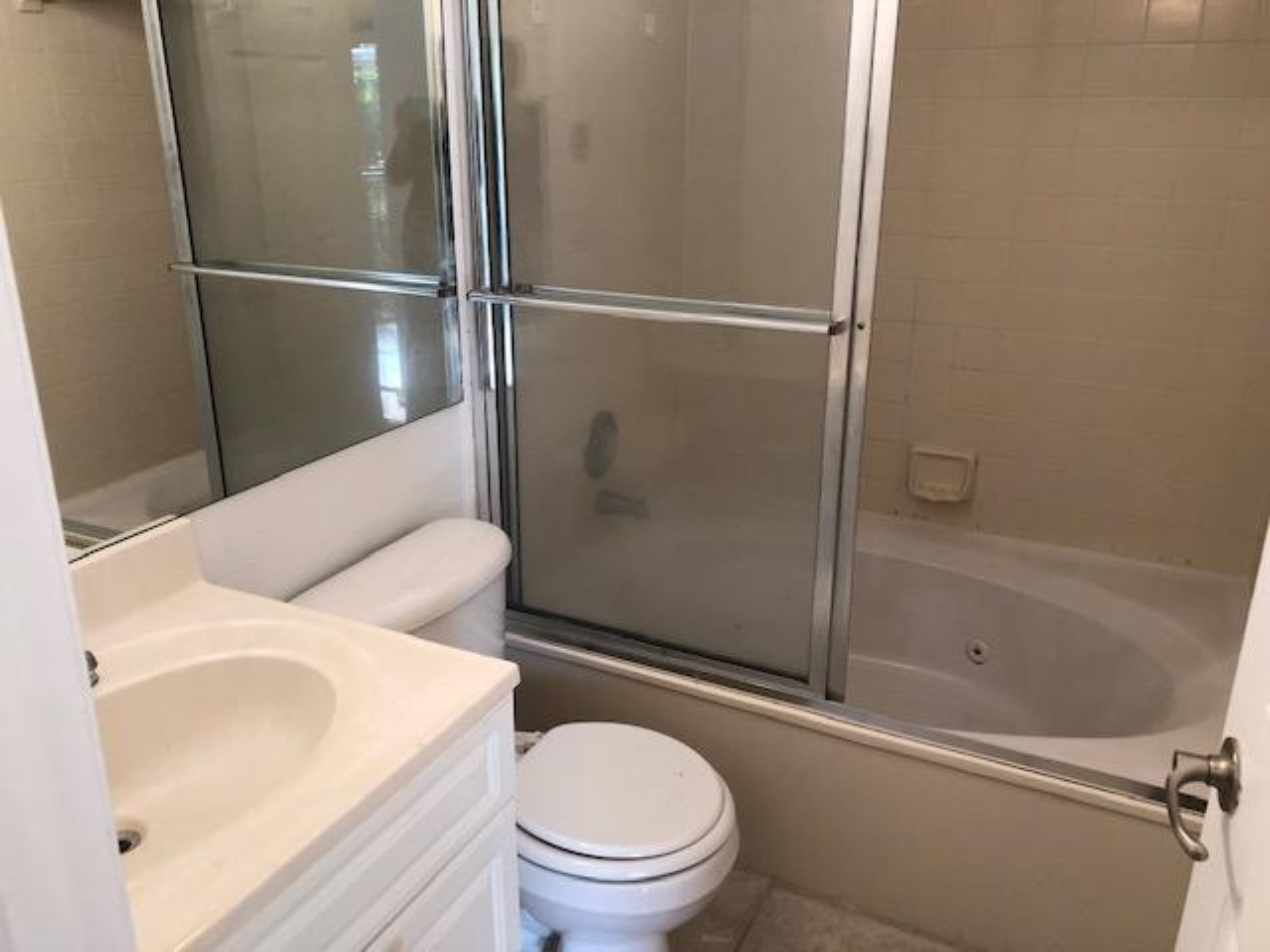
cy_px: 476
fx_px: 1027
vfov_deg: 49.7
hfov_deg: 63.4
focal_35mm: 28
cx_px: 635
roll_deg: +0.2
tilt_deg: -19.2
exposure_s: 1/24
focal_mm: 3.99
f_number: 1.8
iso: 40
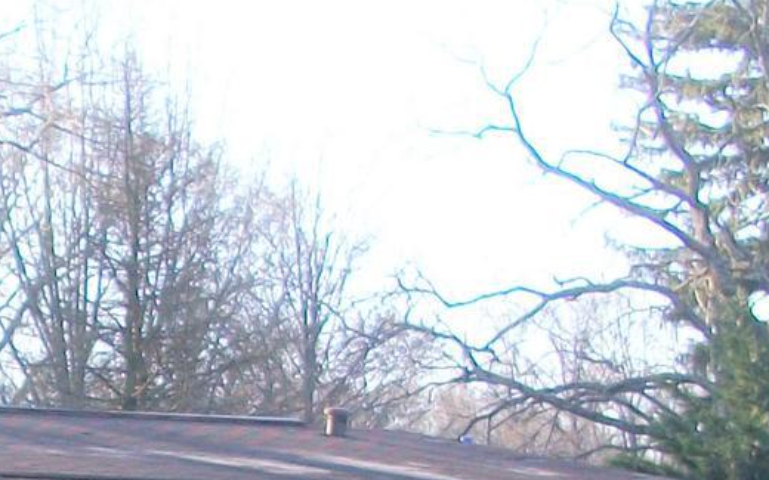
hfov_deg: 13.6
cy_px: 752
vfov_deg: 8.7
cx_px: -305
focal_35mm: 146
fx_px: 3060
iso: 80
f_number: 3.1
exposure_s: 1/200
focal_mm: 6.3
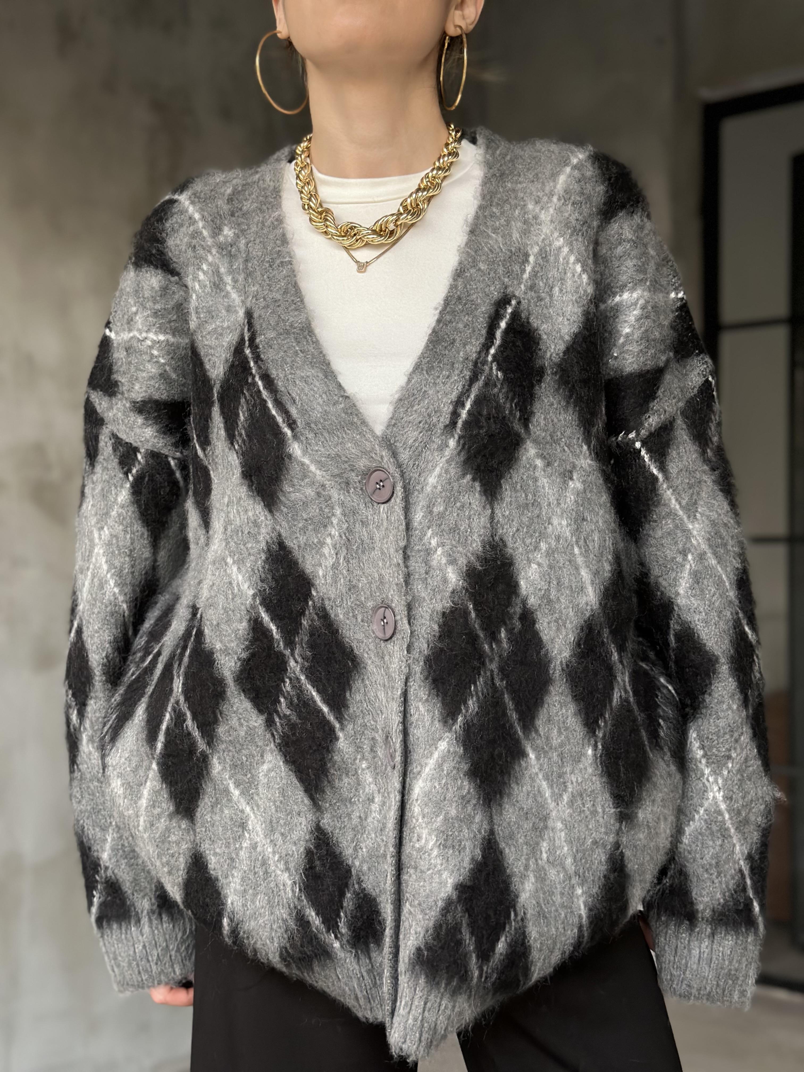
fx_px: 1486
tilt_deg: +1.3
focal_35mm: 48
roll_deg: -0.3
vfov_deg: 39.7
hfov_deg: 30.3
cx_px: 402
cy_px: 536
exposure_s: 1/60
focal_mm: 6.86
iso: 200
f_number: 1.78
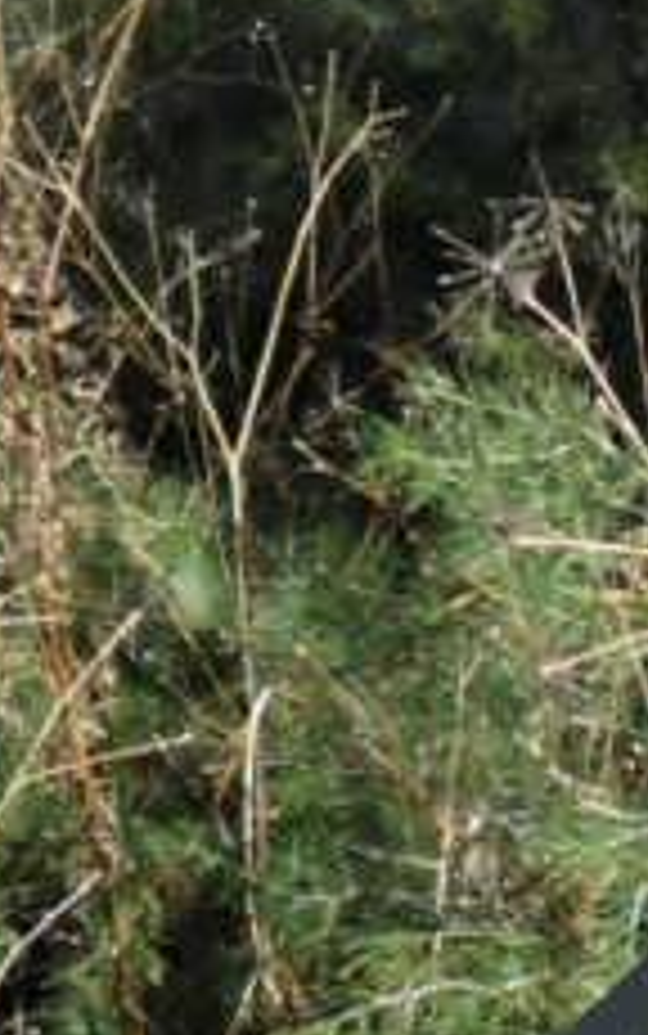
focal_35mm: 149
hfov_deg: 8.4
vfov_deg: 12.5
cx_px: 1264
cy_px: 2002
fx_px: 4205
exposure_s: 1/608
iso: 80
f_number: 3.5
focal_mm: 4.9
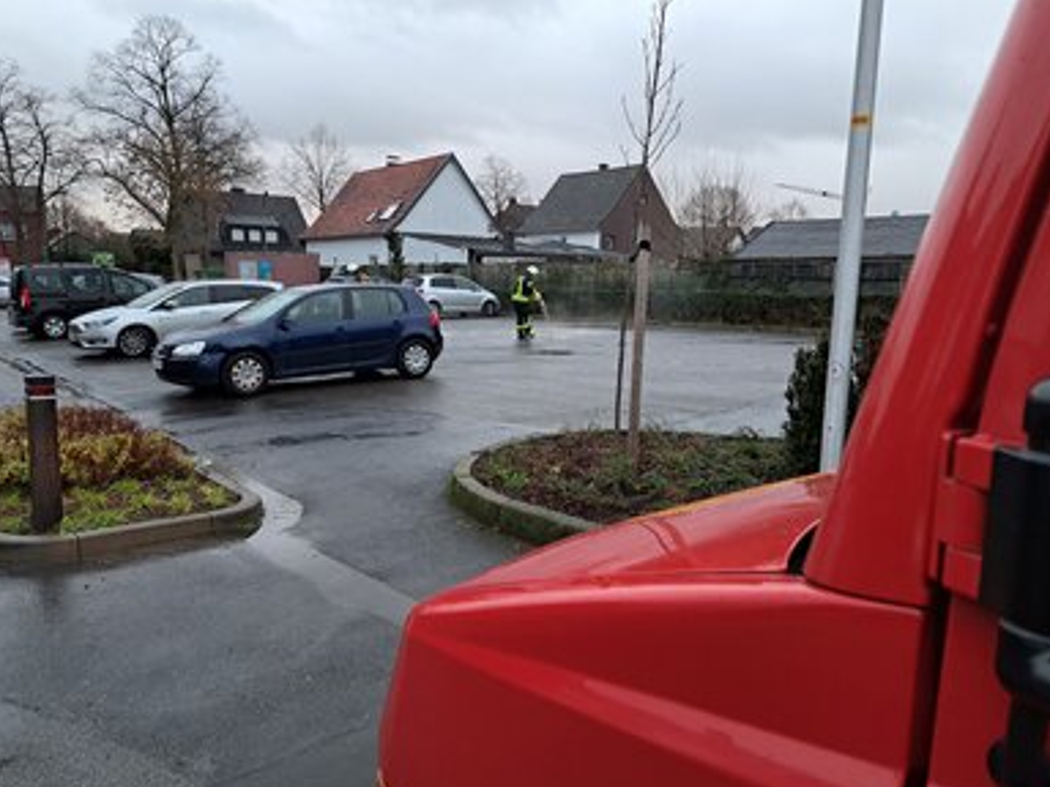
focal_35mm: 25
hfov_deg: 69.4
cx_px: 522
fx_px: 758
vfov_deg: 54.9
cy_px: 402
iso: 80
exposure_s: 1/50
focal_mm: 5.23
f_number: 1.8
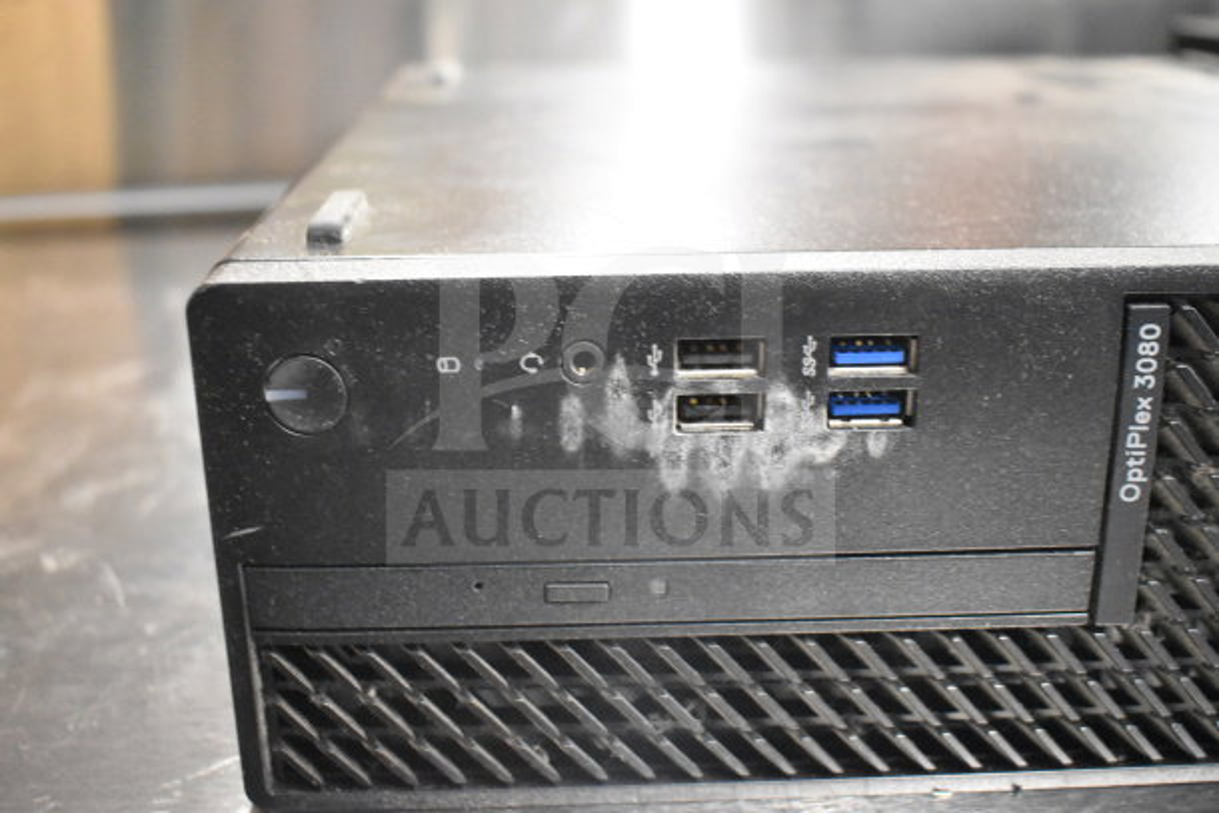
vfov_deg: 33.0
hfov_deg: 47.9
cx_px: 610
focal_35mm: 40
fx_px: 1372
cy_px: 406
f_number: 4
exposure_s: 1/40
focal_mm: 27
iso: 8000
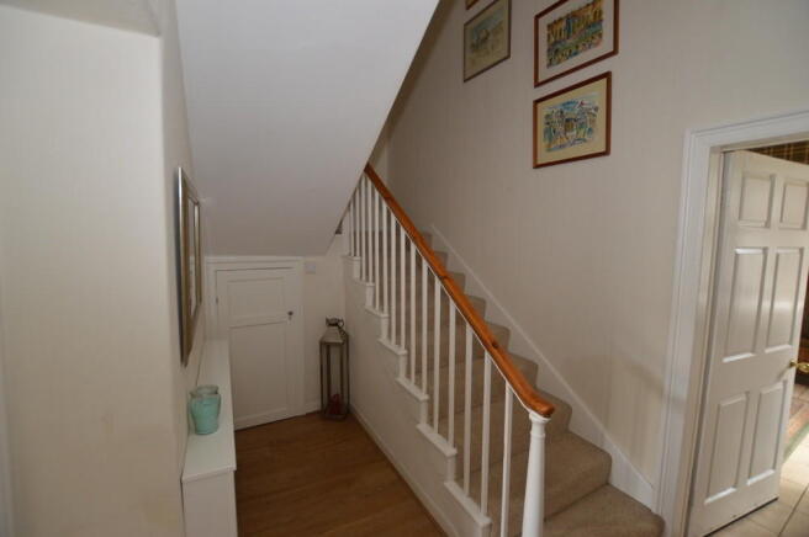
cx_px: 404
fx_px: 337
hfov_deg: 100.4
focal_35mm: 15
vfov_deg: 77.2
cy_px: 268
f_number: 3.5
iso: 640
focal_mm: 10
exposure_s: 1/60
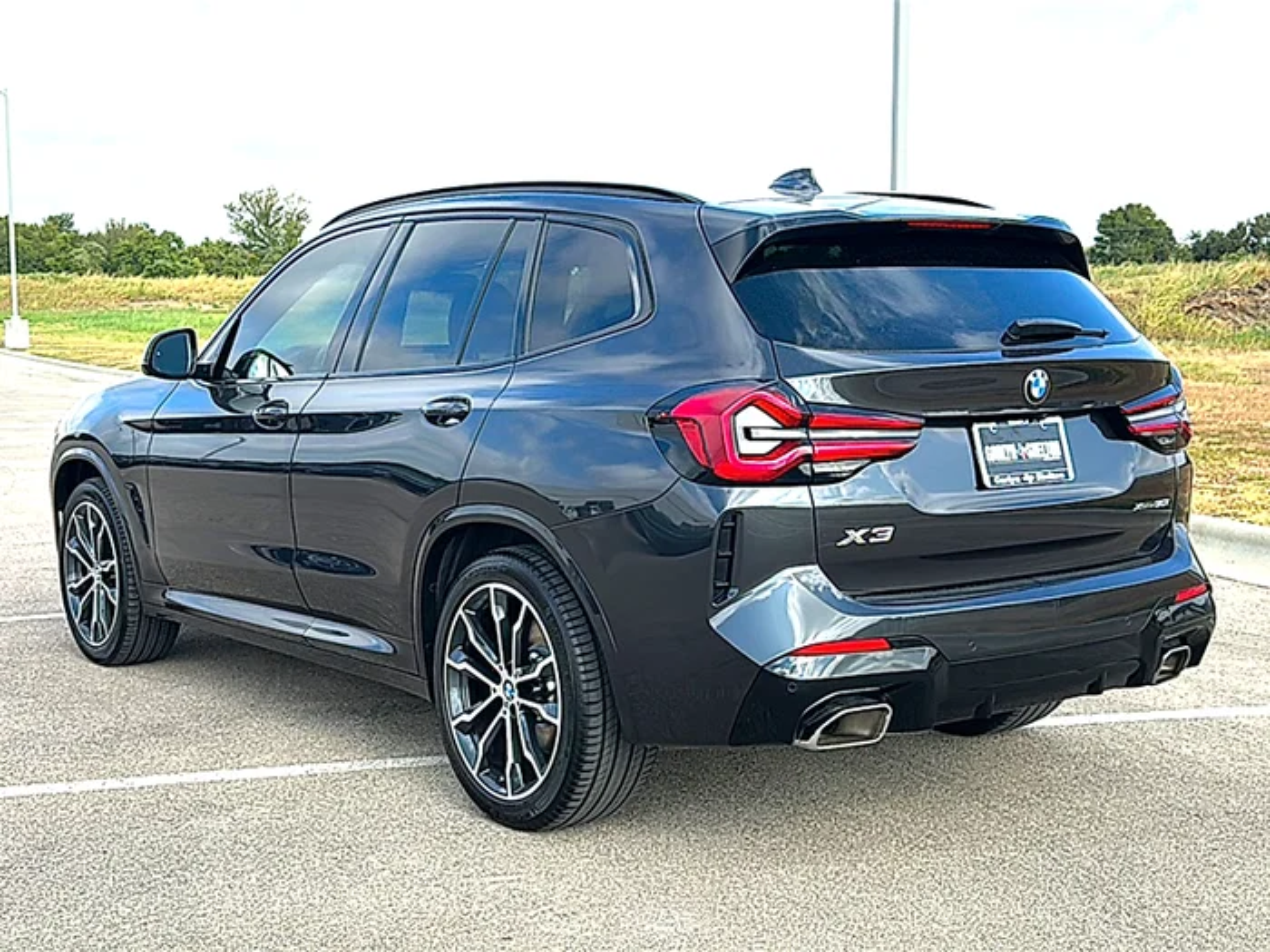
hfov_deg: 46.8
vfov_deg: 36.0
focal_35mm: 40
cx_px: 635
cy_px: 476
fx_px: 1468
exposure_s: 1/1996
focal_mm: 6.86
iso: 80
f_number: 1.78
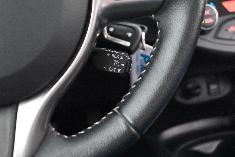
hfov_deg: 39.6
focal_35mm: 50
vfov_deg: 27.0
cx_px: 118
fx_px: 326
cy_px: 78
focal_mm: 50
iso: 25600
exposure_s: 1/50
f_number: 6.3
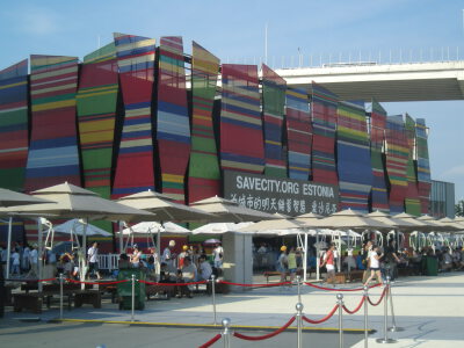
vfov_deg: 24.0
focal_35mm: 61
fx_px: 818
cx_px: 232
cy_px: 174
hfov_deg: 31.7
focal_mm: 9.9
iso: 50
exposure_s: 1/140
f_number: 7
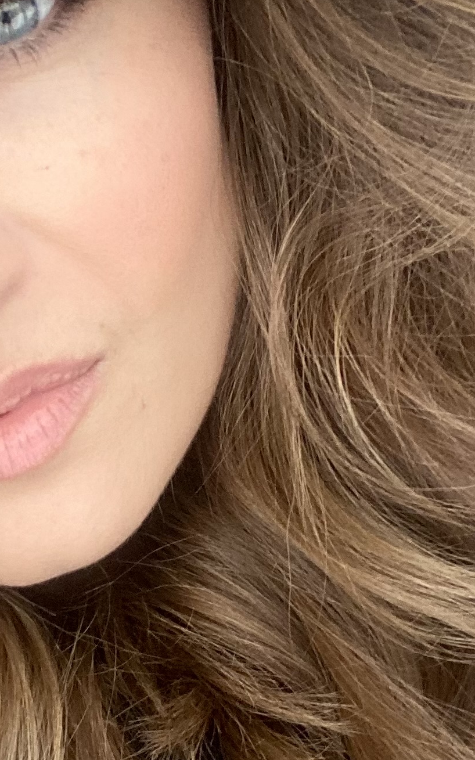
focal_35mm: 75
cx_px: 26
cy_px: 528
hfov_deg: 17.1
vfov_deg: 27.3
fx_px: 1554
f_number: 2.2
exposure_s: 1/50
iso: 64
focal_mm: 2.71
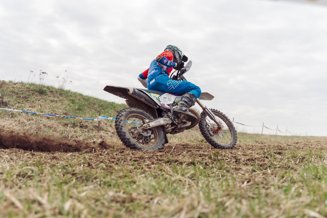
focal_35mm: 43
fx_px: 391
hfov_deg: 45.3
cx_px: 151
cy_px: 117
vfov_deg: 31.1
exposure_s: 1/1000
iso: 125
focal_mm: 40
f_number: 2.8
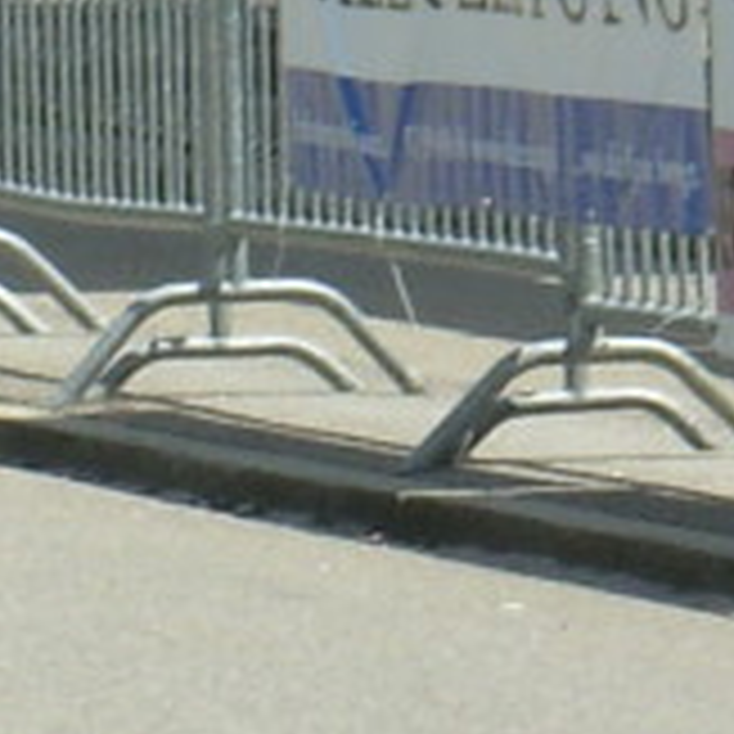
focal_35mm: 1055
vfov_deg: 1.7
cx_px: -946
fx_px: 25309
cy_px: 666
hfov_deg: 1.7
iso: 50
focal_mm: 31.4
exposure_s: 1/157
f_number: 8.4
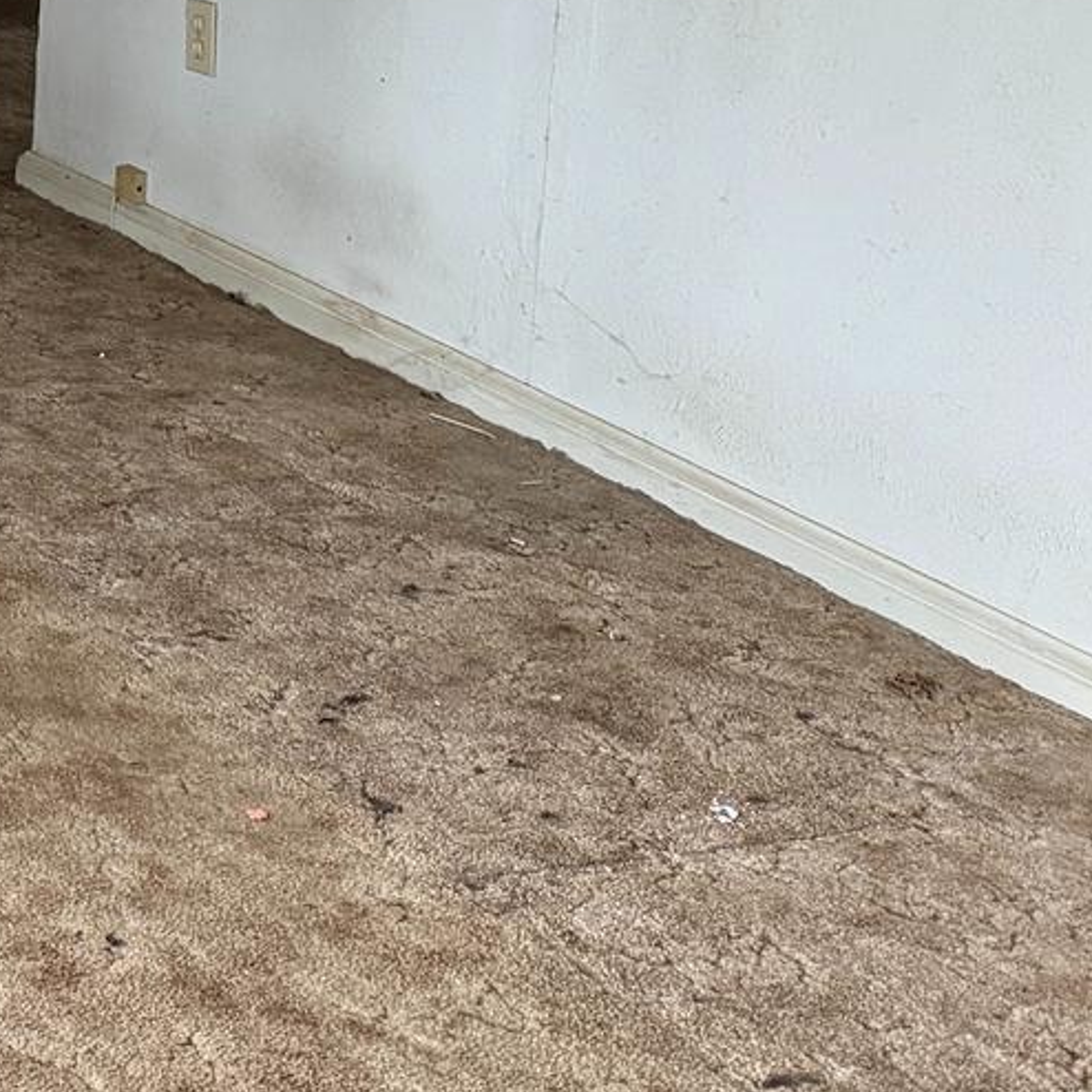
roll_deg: -1.0
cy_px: -210
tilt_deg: -8.0
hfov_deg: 17.1
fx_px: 3141
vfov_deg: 18.7
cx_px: -703
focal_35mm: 88
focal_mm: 6.86
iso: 800
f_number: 1.78
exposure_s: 1/60
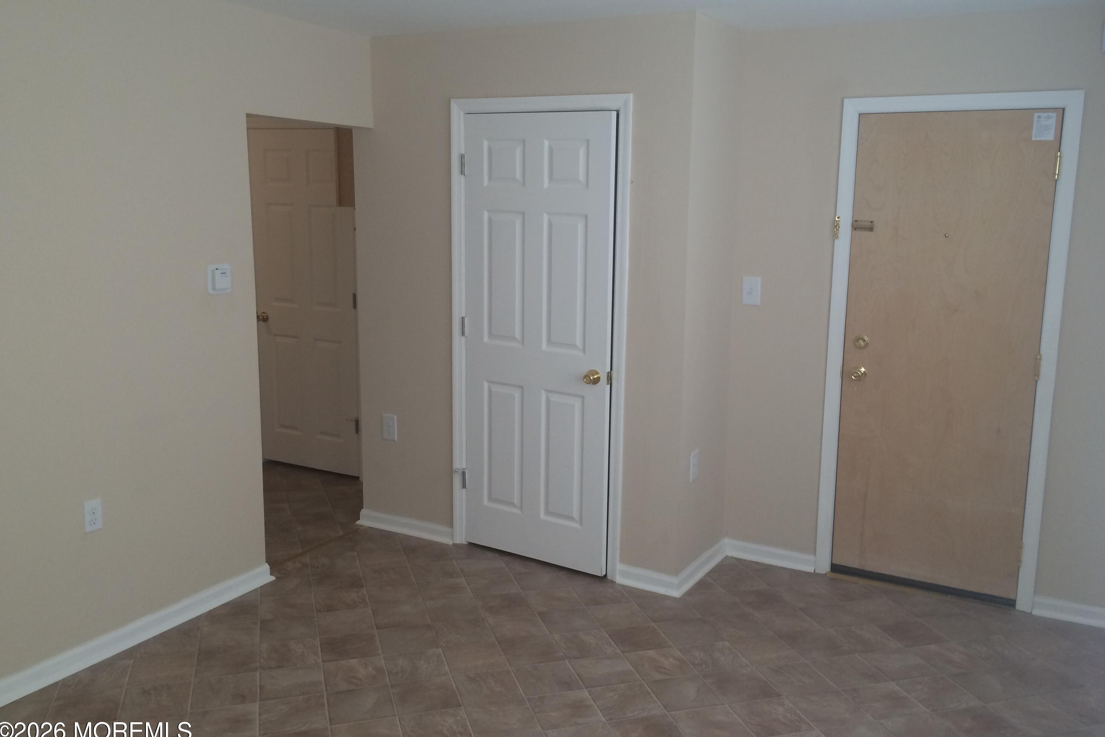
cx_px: 560
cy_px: 345
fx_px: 982
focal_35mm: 32
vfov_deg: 41.1
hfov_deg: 58.7
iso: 40
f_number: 2.2
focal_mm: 4.12
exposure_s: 1/30
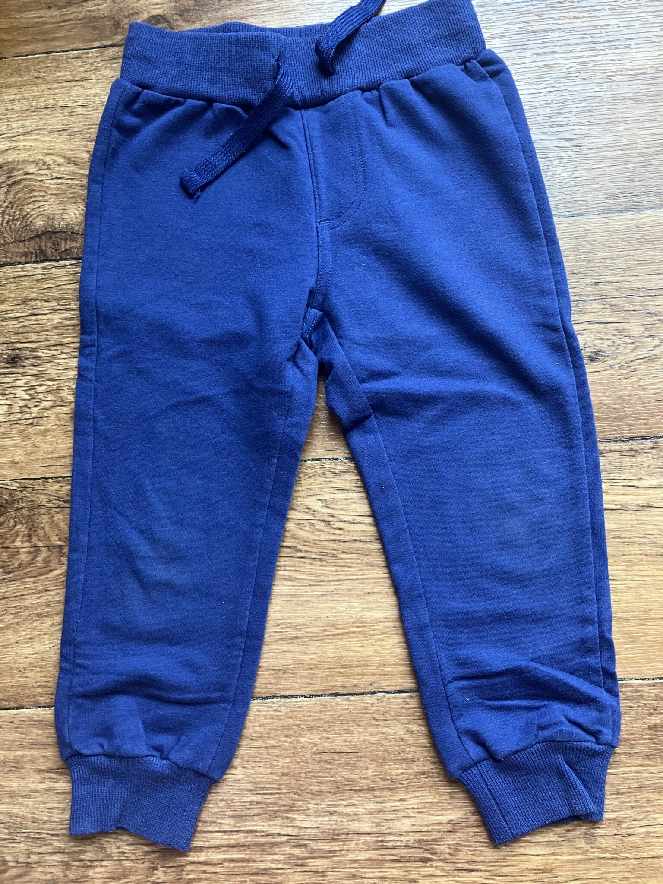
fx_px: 715
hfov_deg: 49.7
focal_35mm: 28
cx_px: 332
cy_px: 442
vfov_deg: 63.4
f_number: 1.8
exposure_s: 1/67
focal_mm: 3.99
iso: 80
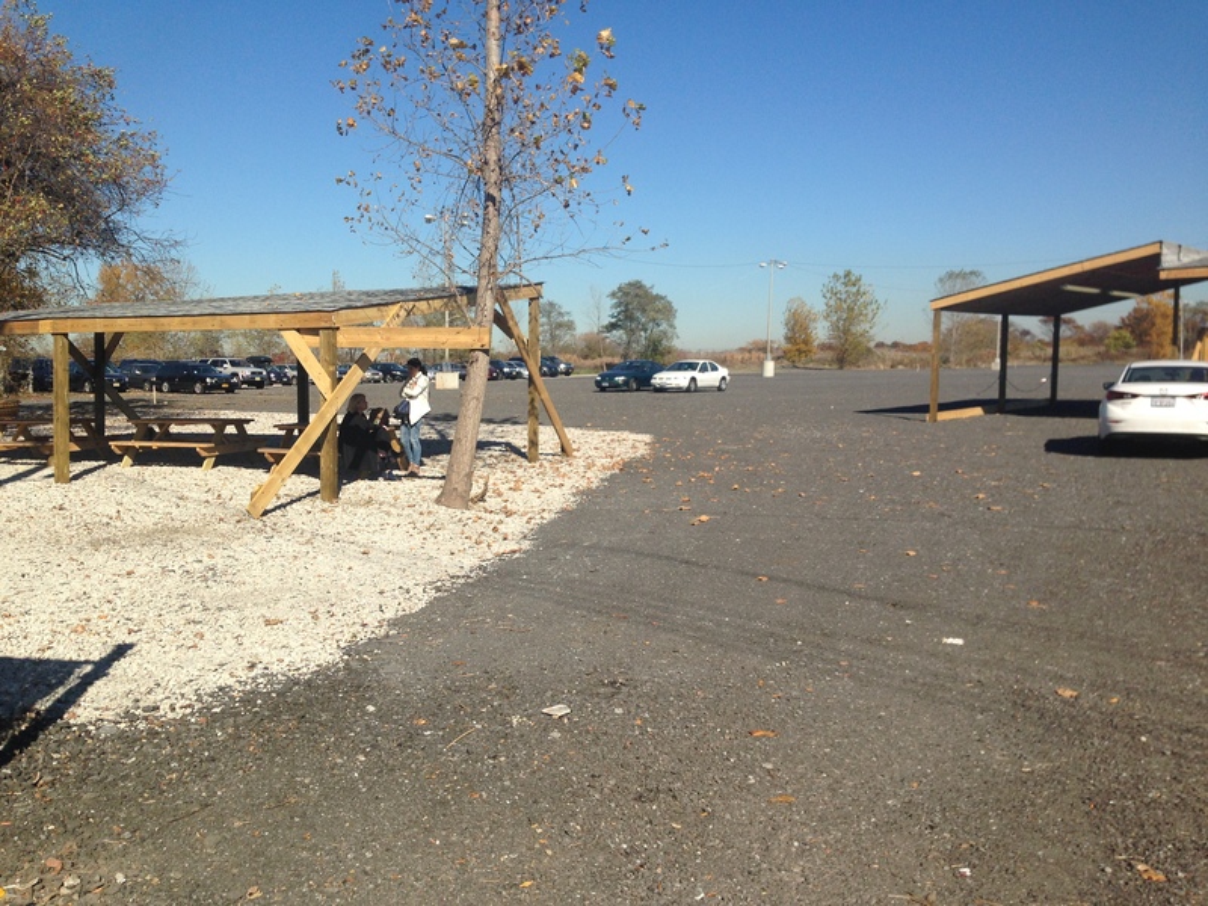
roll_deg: +0.2
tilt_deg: -4.6
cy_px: 453
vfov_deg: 42.9
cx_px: 604
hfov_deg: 55.4
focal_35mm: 33
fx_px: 1152
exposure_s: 1/2262
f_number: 2.4
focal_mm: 4.12
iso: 50
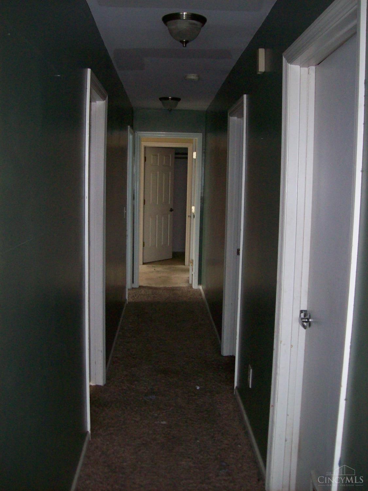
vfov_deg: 51.4
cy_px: 246
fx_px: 510
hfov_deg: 39.7
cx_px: 184
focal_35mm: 36
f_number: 2.7
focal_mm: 6
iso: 200
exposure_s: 1/64
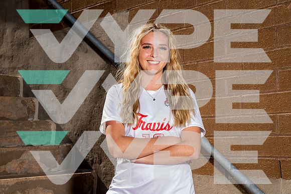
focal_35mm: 70
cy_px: 97
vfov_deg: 19.5
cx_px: 146
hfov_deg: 28.8
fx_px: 566
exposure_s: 1/250
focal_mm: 70
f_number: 8
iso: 100
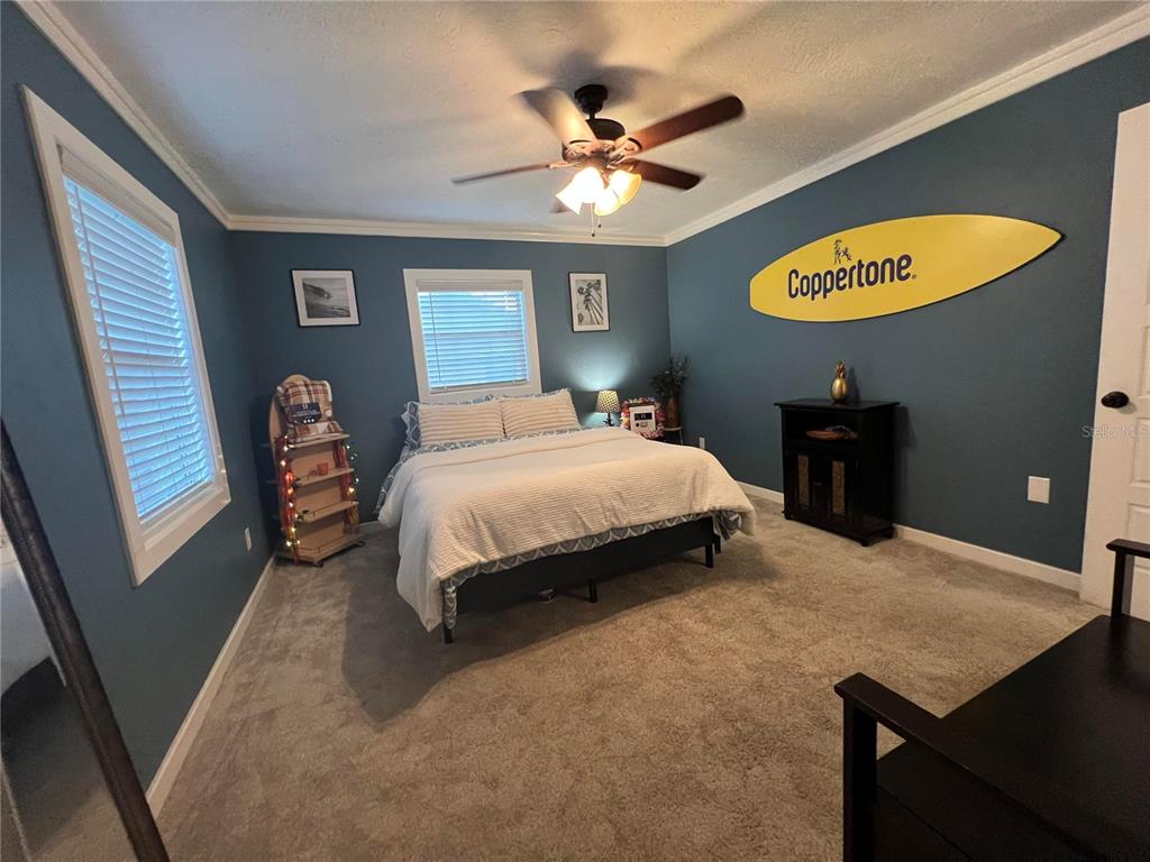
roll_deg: +4.2
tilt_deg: -8.4
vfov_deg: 89.9
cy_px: 431
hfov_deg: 106.2
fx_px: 432
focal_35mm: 13
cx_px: 575
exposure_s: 1/60
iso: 500
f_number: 1.8
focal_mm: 1.57
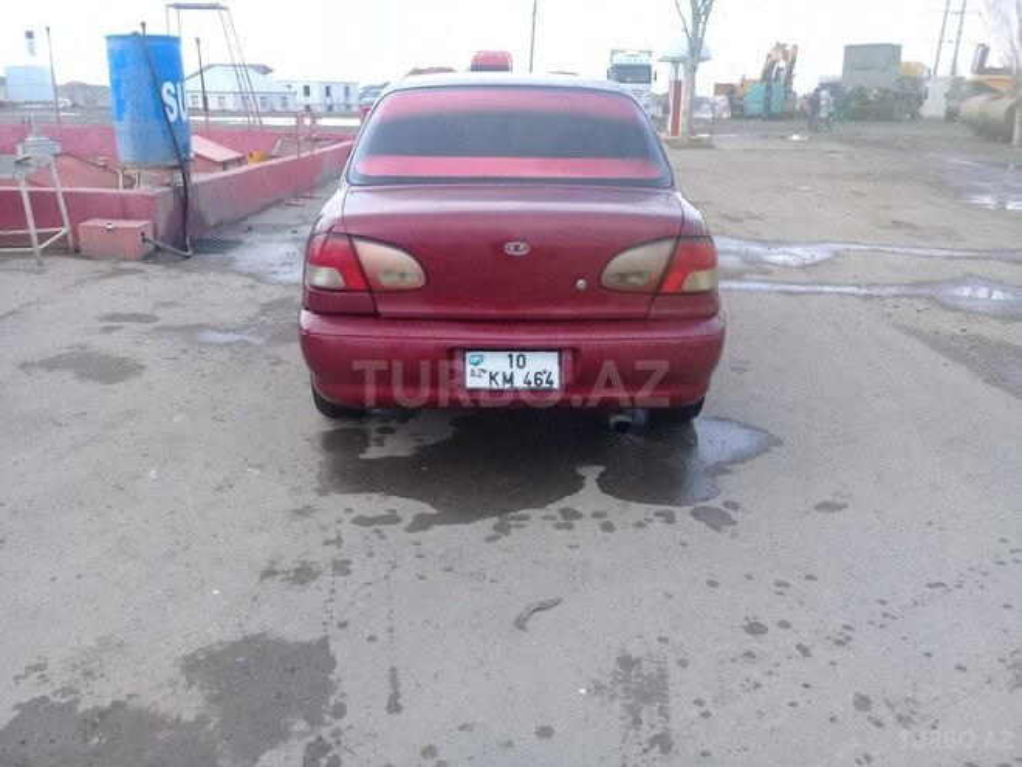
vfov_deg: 45.4
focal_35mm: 31
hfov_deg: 58.4
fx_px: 915
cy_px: 384
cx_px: 511
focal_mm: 3.3
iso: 50
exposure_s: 1/140
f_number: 2.2
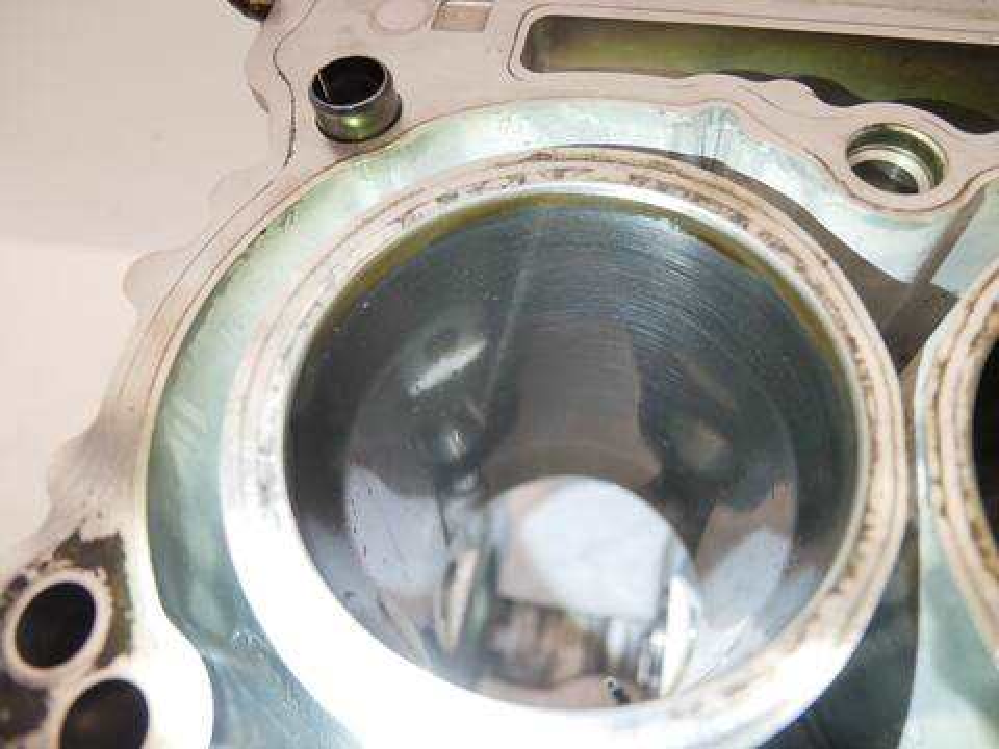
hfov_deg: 71.6
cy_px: 374
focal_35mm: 24
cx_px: 500
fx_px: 693
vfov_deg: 56.8
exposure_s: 1/60
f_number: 3.5
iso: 320
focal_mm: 12
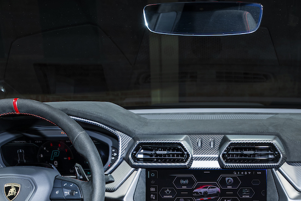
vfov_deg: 22.6
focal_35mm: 56
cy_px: 231
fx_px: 468
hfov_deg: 35.2
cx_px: 205
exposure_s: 1/200
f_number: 5
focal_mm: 24
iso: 320
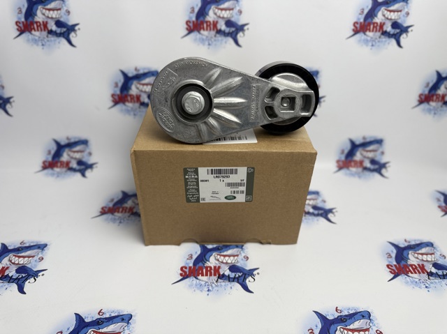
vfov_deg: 56.8
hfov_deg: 71.6
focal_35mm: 24
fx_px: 310
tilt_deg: -33.4
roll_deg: -2.0
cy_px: 167
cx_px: 224
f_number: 1.78
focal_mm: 6.76
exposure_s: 1/256
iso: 64
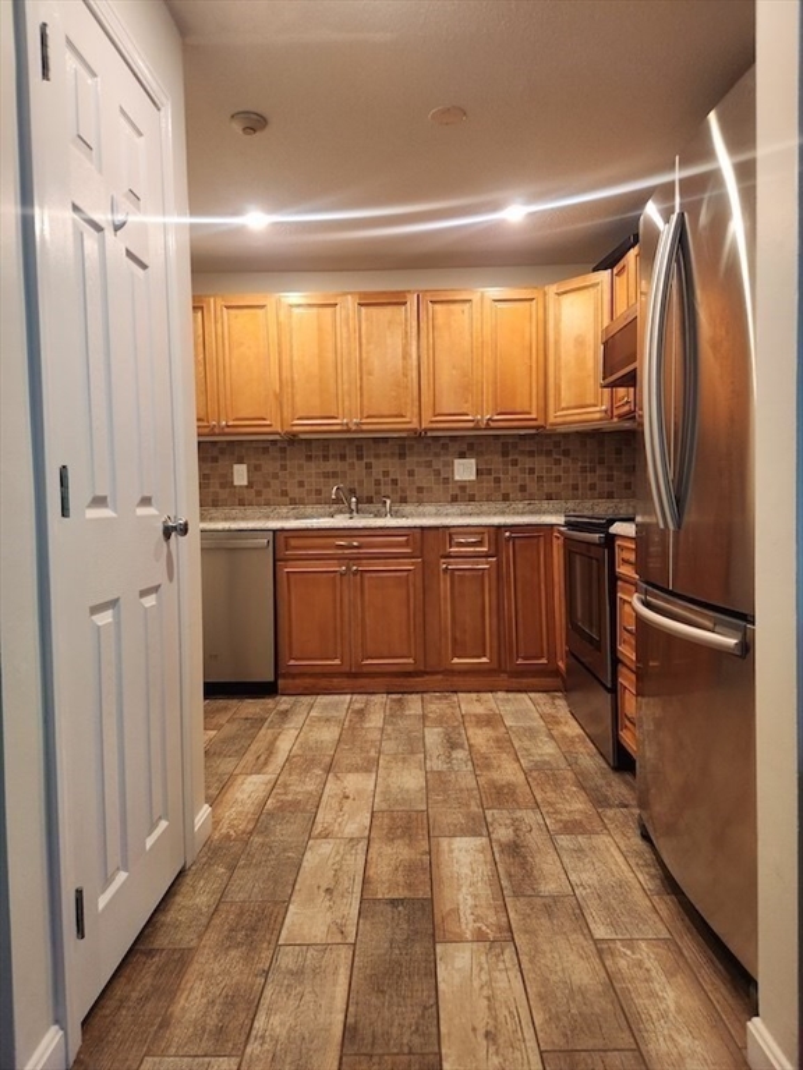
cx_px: 402
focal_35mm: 23
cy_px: 535
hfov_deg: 58.9
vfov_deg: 73.9
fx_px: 711
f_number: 1.8
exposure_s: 1/120
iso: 400
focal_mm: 5.4
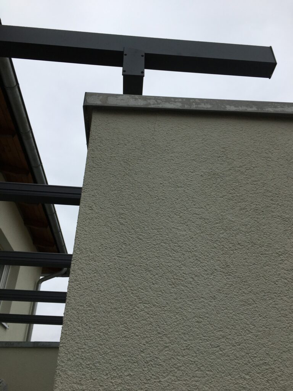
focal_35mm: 29
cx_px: 146
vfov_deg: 61.7
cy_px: 196
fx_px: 327
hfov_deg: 48.2
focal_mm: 4.15
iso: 25
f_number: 2.2
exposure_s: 1/1166
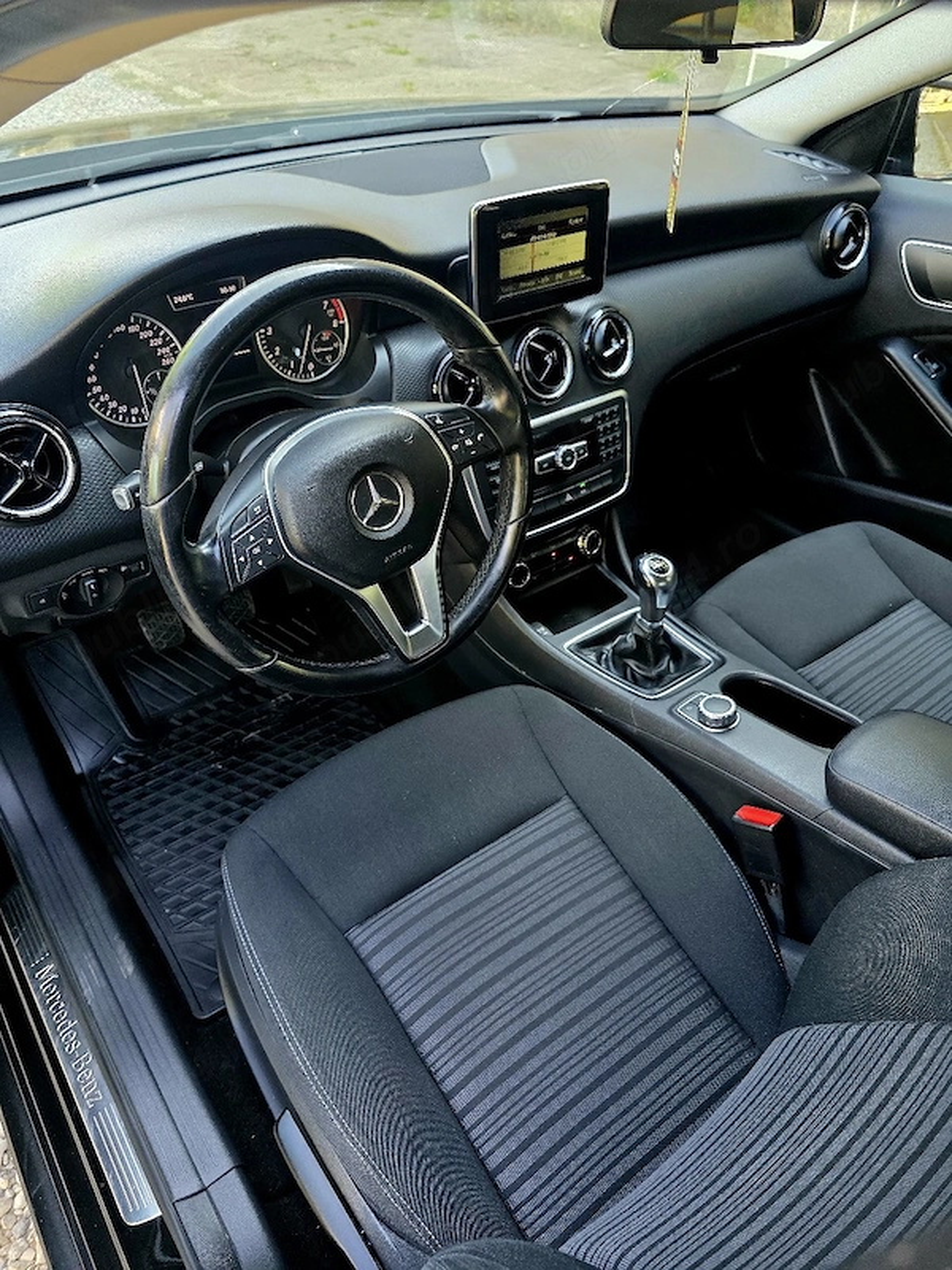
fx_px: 843
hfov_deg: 58.9
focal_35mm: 23
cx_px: 476
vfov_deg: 73.9
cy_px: 635
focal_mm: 6.3
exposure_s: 1/101
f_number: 1.7
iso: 160
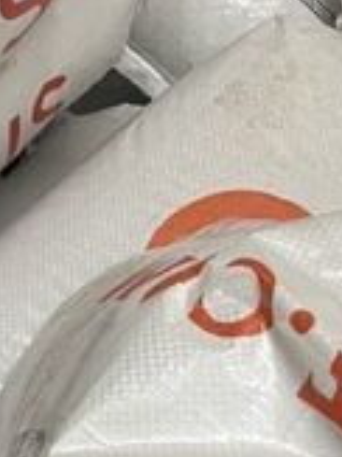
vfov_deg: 16.3
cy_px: 275
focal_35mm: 121
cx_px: -283
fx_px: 1596
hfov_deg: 11.3
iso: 125
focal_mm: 5.1
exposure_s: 1/60
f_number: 1.6
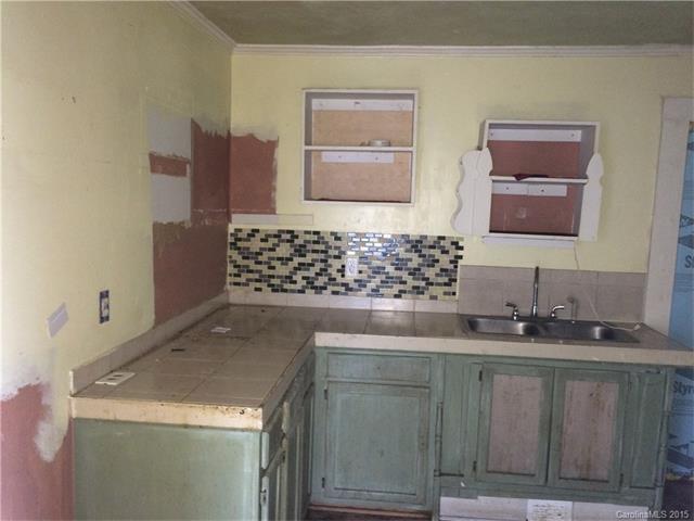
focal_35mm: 29
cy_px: 260
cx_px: 347
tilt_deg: -8.9
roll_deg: -2.2
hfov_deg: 61.7
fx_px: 581
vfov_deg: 48.2
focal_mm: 4.15
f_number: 2.2
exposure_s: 1/16
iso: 200
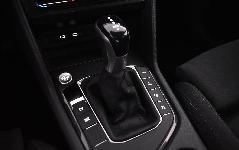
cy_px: 75
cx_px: 120
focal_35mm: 33
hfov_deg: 58.9
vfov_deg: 38.9
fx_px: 212
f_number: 3.8
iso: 3200
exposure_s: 1/30
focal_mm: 21
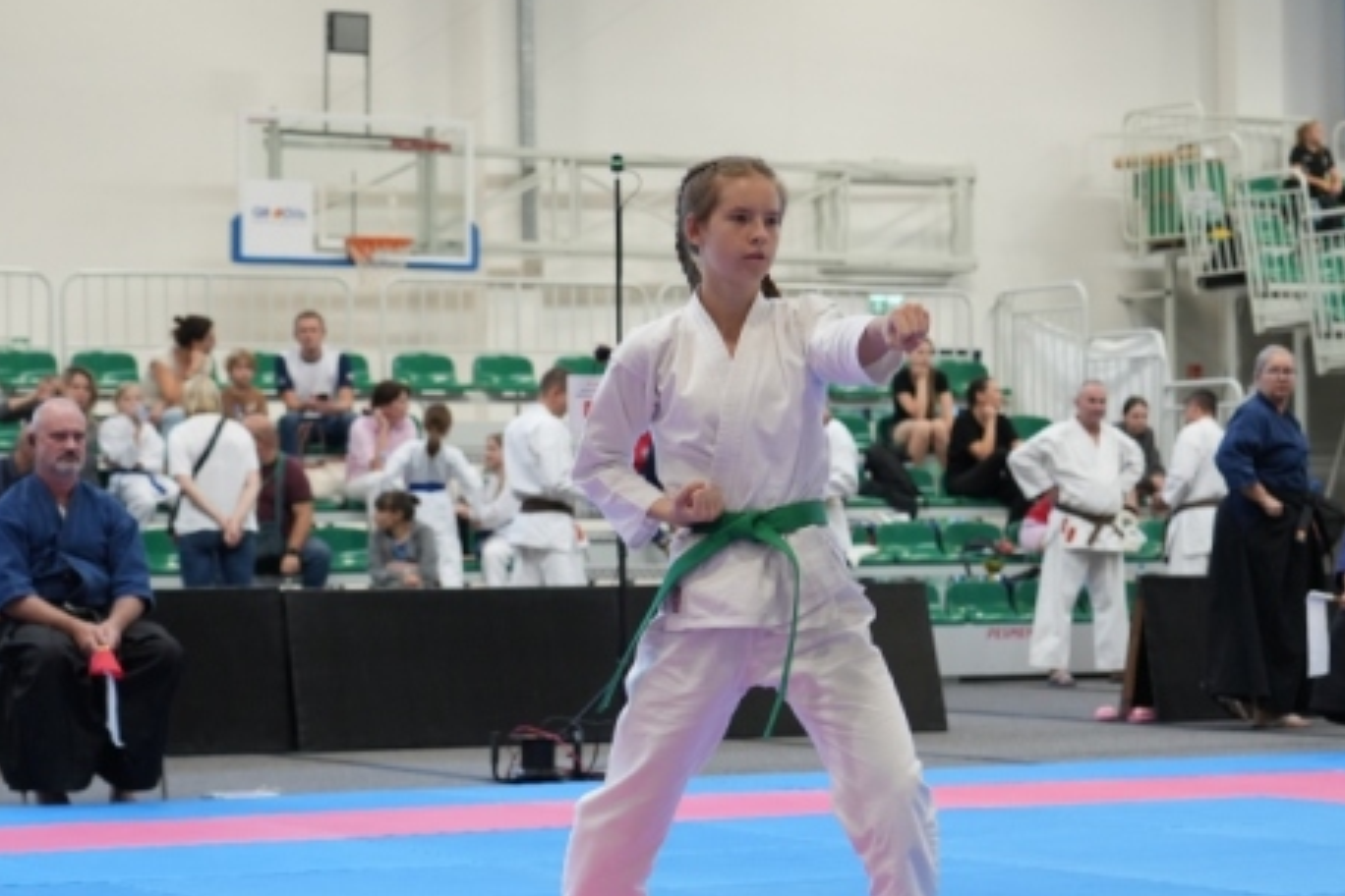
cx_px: 841
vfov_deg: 12.8
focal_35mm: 107
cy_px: 505
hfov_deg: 19.1
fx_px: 3997
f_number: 4
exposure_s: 1/250
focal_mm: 61
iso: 1250
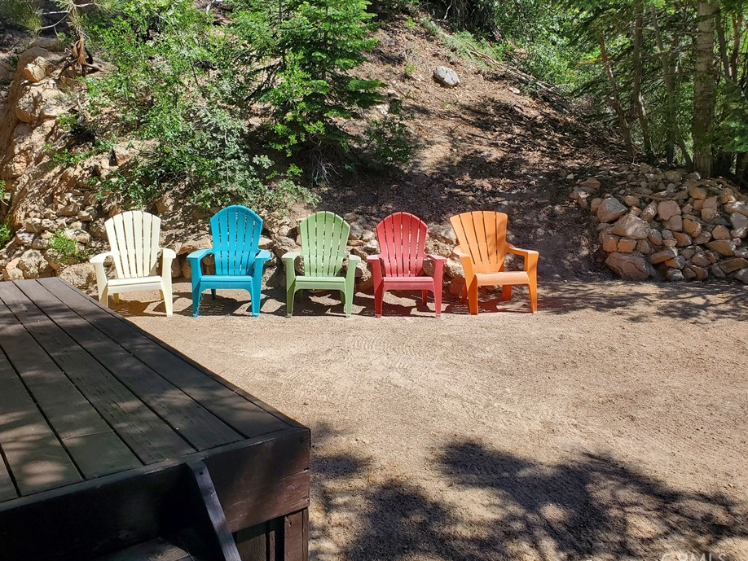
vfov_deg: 48.2
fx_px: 627
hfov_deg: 61.5
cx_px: 333
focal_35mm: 29
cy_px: 260
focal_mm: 4.3
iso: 50
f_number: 2.4
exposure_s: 1/1503
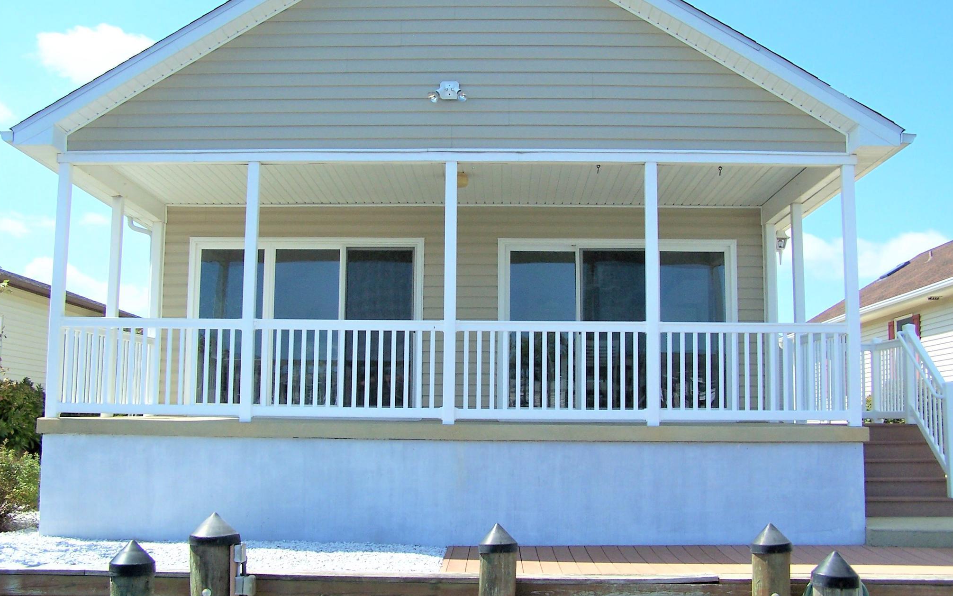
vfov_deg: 31.2
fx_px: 1065
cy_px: 288
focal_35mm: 41
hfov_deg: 48.2
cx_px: 481
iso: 80
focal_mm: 6.3
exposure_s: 1/750
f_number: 4
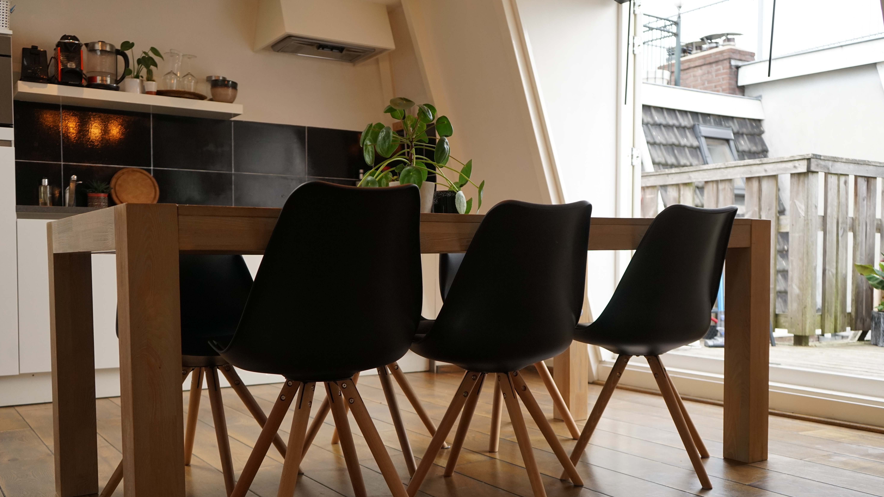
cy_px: 298
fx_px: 820
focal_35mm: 35
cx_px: 442
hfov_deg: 56.6
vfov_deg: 33.6
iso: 800
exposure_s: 1/250
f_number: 4.5
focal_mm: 33
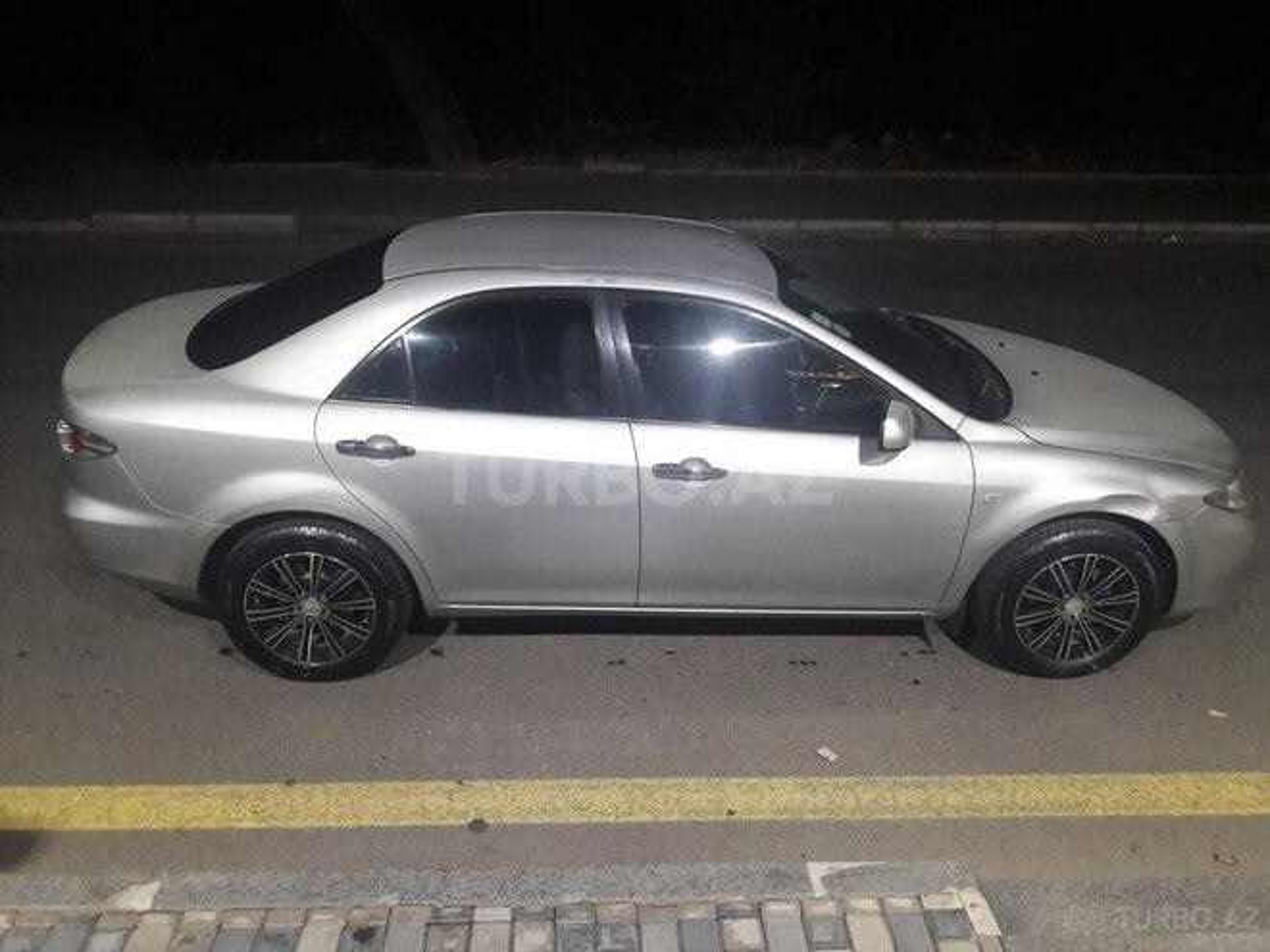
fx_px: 1027
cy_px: 476
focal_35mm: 28
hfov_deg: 63.4
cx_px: 635
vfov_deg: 49.7
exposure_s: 1/33
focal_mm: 3.7
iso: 200
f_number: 1.9
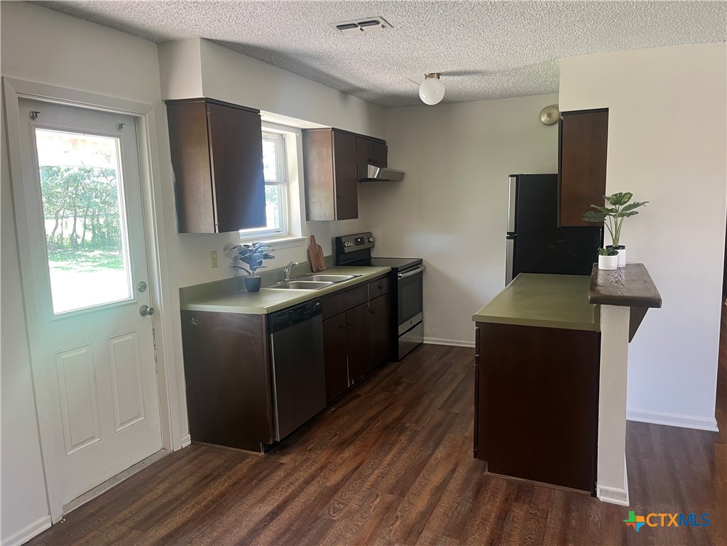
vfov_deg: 53.1
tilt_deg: -7.8
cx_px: 364
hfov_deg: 67.3
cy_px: 273
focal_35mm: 26
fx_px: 546
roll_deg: +1.5
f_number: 1.6
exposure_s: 1/60
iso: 100
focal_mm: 5.1
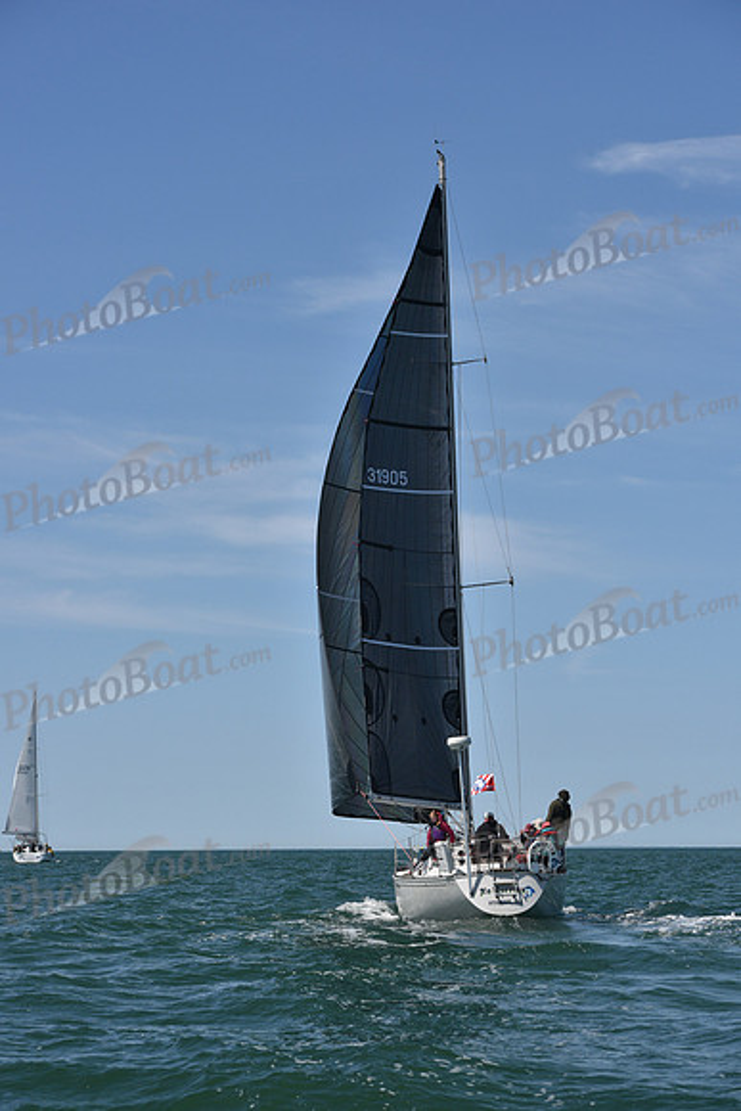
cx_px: 370
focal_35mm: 82
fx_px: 2530
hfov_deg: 16.7
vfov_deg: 24.8
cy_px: 556
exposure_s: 1/800
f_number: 7.1
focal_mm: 82
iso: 320
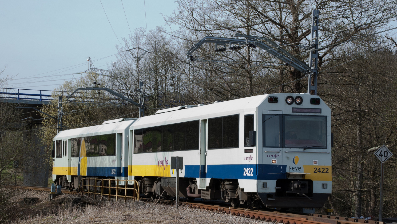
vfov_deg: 12.1
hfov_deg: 21.3
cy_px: 142
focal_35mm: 100
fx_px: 1053
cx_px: 218
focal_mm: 56
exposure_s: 1/250
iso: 400
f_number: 11
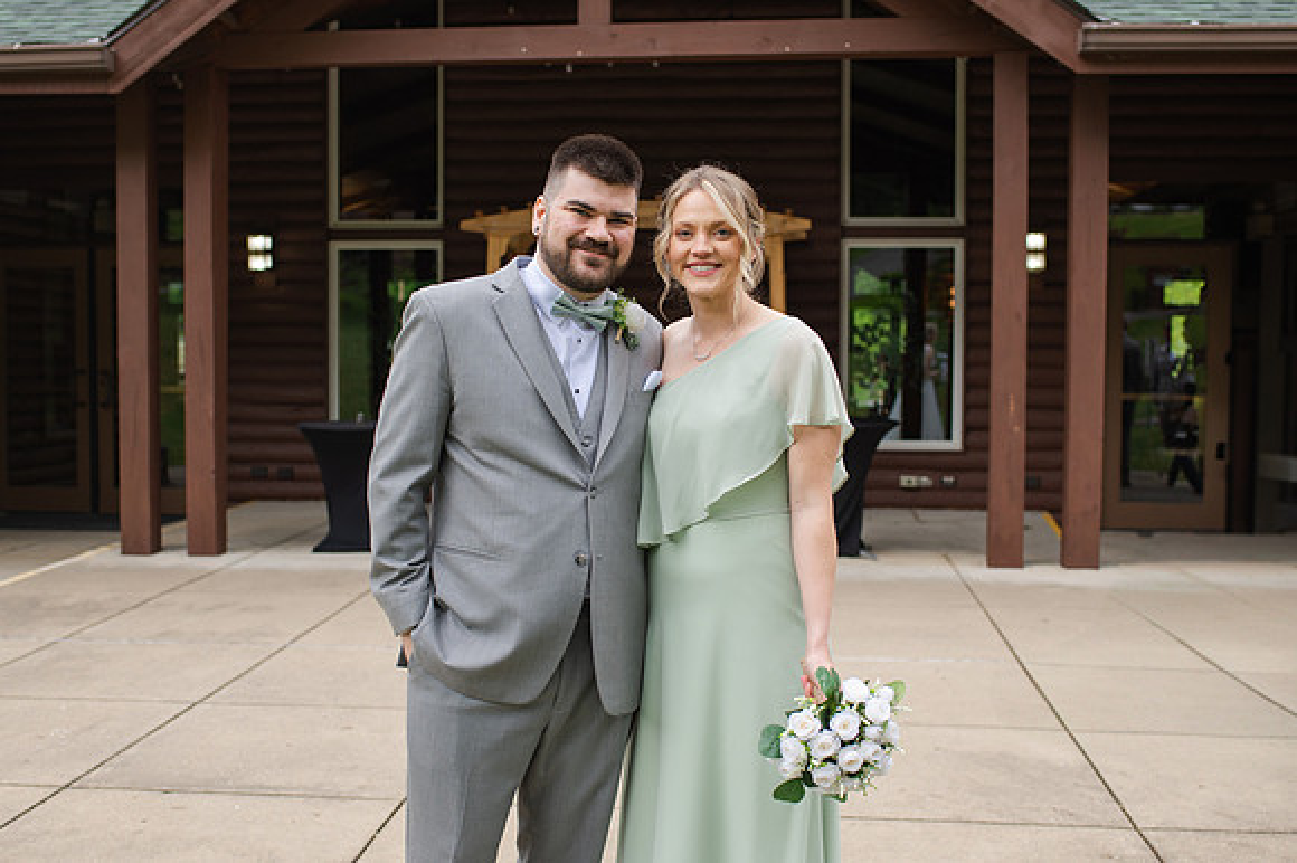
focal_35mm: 43
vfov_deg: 30.8
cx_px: 616
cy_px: 451
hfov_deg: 45.0
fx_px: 1565
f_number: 3.2
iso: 140
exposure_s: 1/320
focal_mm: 35
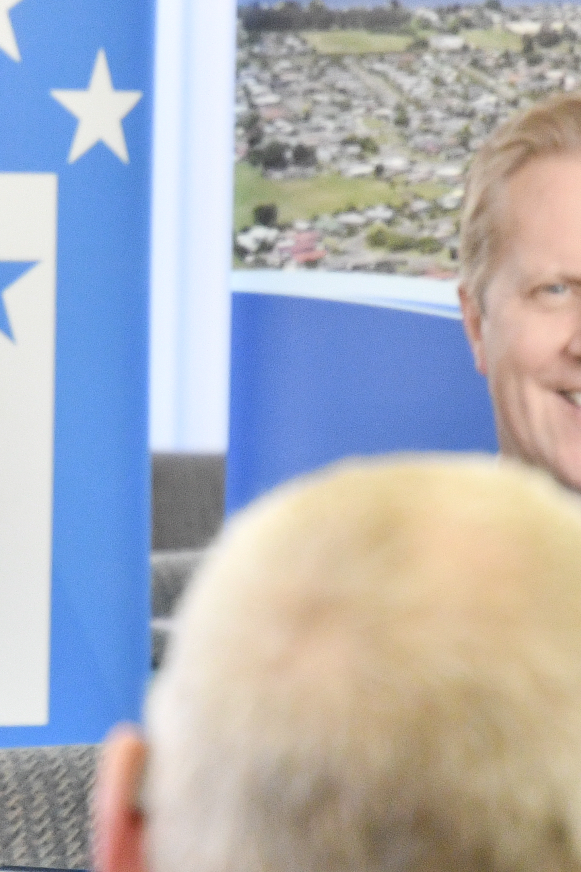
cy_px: 329
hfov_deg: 3.7
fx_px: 9007
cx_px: 131
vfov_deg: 5.5
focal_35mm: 372
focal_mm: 80
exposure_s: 1/200
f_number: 4
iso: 1600
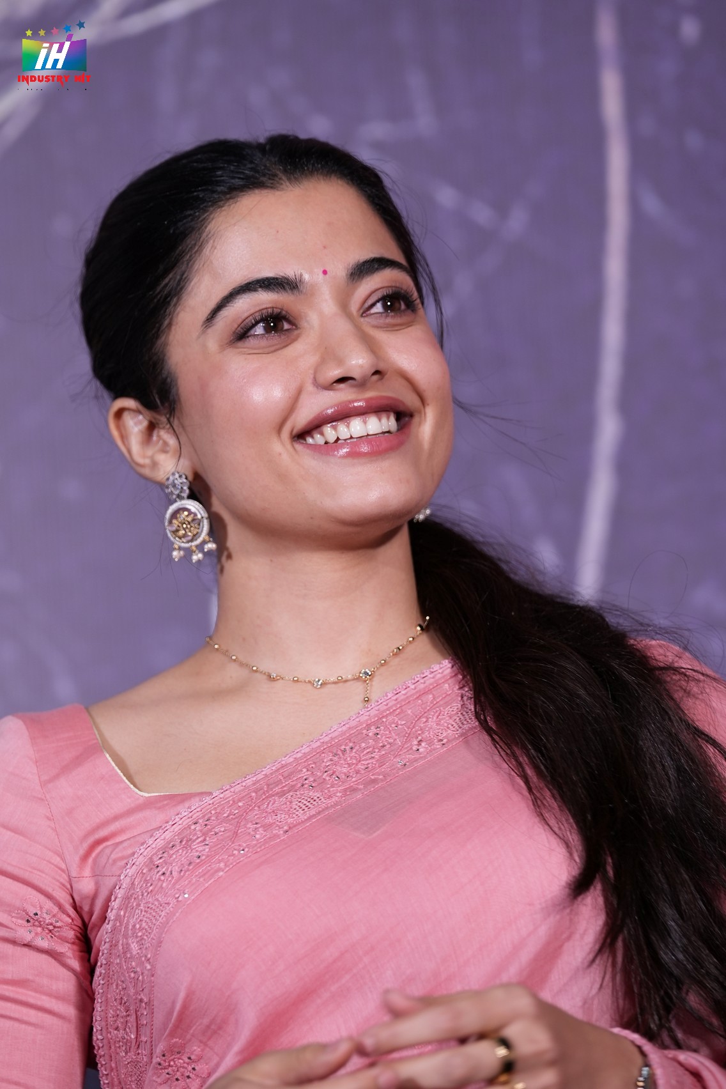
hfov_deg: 5.7
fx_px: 7290
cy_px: 544
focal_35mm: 241
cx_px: 363
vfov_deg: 8.5
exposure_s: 1/60
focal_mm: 161
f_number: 3.2
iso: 250
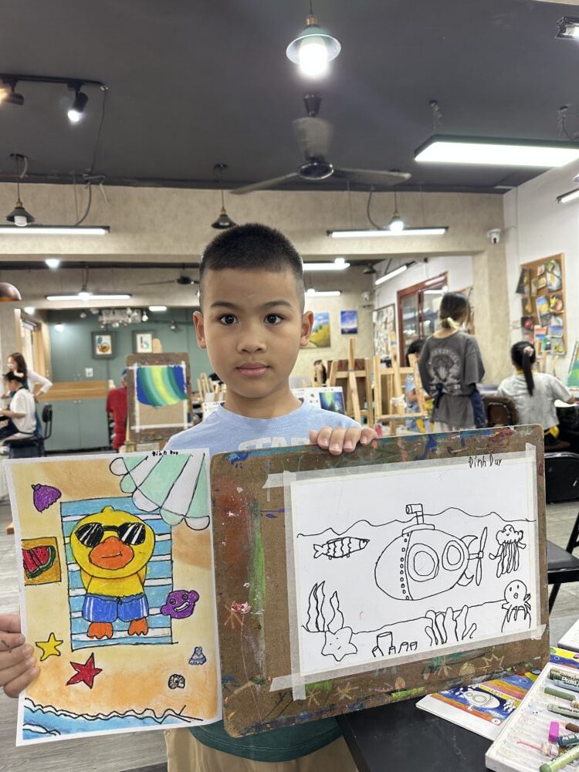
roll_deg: +2.6
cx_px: 290
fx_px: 535
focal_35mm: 24
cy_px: 386
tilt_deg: -0.9
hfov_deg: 56.8
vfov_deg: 71.6
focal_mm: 6.86
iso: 160
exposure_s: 1/100
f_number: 1.78
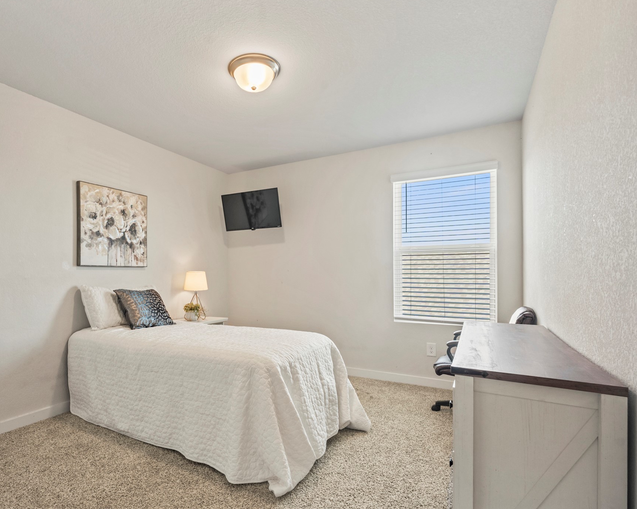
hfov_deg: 80.7
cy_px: 264
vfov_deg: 69.2
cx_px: 259
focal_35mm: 20
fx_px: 369
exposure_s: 1.6
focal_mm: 16.5
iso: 400
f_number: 8
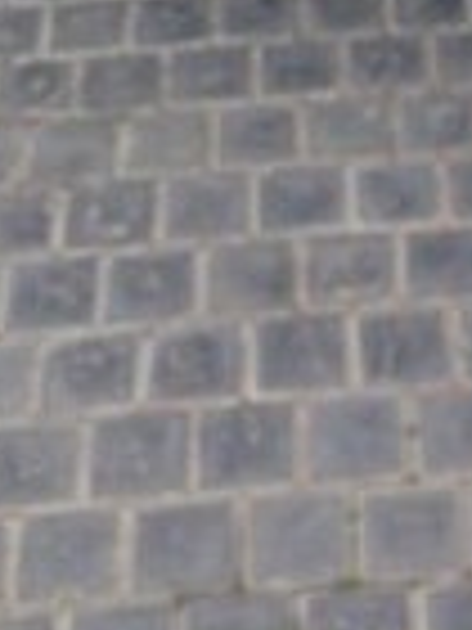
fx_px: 2127
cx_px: 517
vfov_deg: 14.8
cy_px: -482
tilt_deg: -30.3
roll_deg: -0.3
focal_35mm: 117
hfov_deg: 12.4
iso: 50
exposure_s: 1/293
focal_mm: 4.12
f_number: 2.4
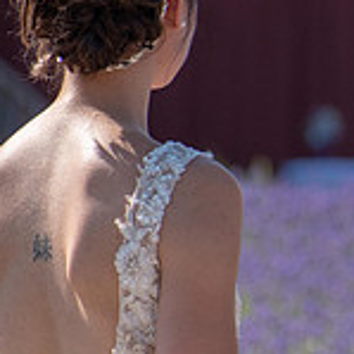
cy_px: 163
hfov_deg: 1.9
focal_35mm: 940
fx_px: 10876
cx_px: 506
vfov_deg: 1.9
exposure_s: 1/2000
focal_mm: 190
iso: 400
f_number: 5.3
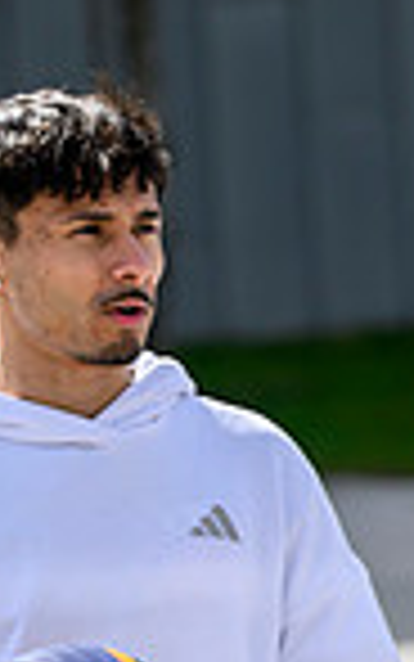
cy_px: 634
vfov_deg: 4.7
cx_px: 1095
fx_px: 8134
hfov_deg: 2.9
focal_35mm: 451
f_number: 3.5
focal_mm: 104
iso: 400
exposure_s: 1/4000
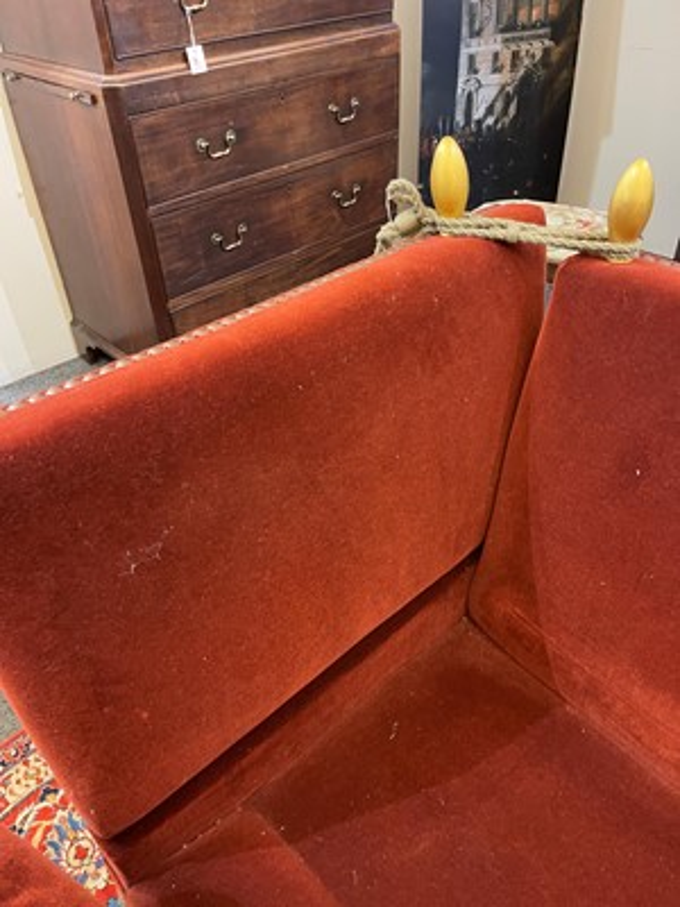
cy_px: 454
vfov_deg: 69.4
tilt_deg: -38.4
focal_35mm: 25
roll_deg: +3.0
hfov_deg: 54.9
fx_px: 655
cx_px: 340
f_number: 1.6
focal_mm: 5.1
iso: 500
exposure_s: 1/33
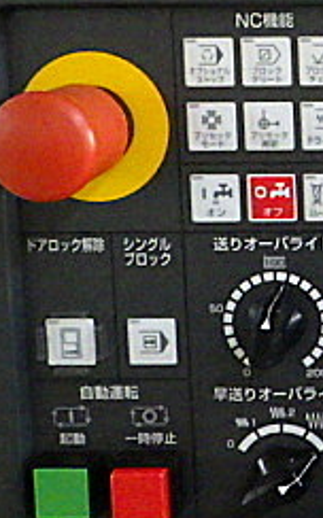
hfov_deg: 14.7
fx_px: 1101
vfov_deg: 25.8
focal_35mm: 78
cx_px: 570
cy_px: 64
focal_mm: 5
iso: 1250
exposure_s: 1/45
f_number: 3.5
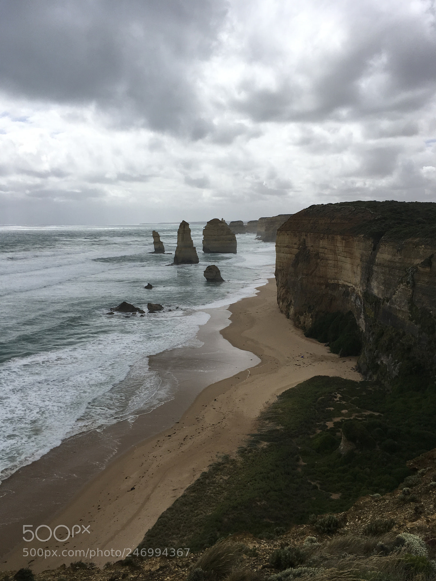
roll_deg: +1.5
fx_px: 487
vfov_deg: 61.7
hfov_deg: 48.2
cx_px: 218
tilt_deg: -9.0
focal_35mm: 29
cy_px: 290
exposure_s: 1/4274
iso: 25
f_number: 2.2
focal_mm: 4.15
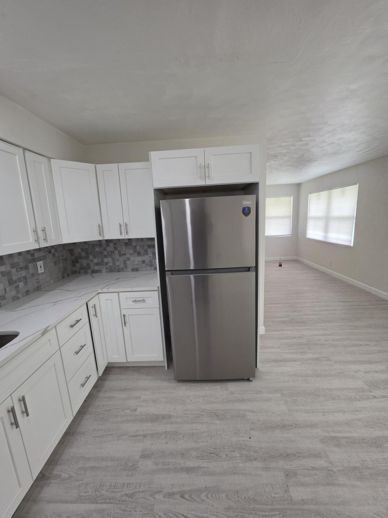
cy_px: 259
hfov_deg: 89.9
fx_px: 194
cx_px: 194
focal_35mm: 13
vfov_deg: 106.2
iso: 125
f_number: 1.9
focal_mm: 2.2
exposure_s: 1/120
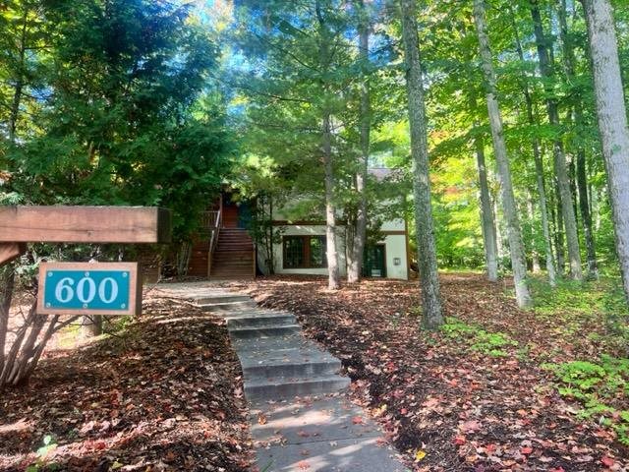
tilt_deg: +6.6
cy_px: 236
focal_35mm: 26
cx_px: 314
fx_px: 472
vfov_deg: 53.1
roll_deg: +0.9
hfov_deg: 67.3
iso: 64
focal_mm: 5.7
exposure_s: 1/142
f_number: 1.5
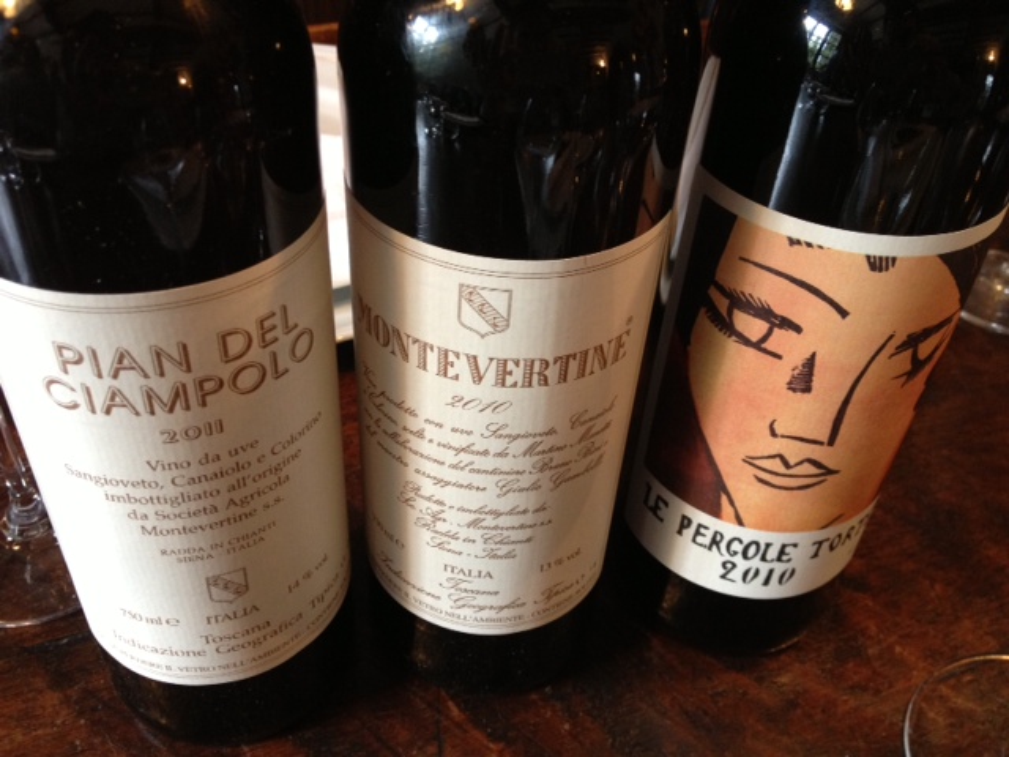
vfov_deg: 40.7
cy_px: 378
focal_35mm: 35
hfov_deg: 52.6
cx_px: 504
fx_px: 1020
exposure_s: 1/20
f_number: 2.4
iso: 200
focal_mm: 4.28
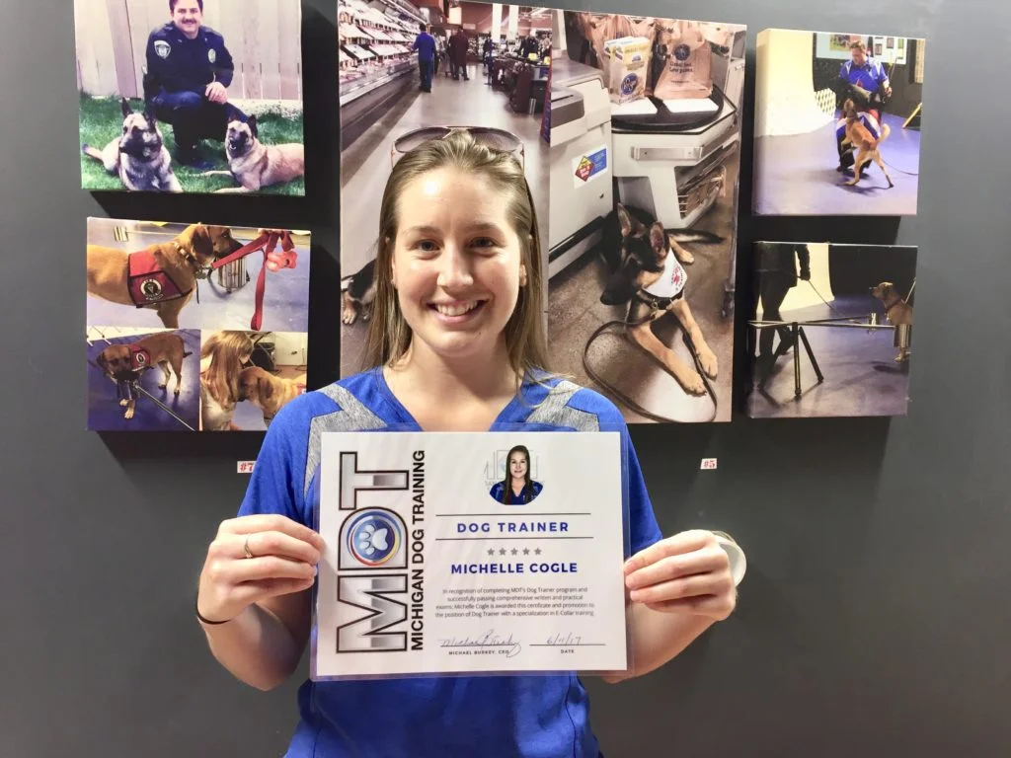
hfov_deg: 61.7
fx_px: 847
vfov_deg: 48.2
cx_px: 506
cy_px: 379
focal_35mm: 29
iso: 100
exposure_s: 1/30
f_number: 2.2
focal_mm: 4.15
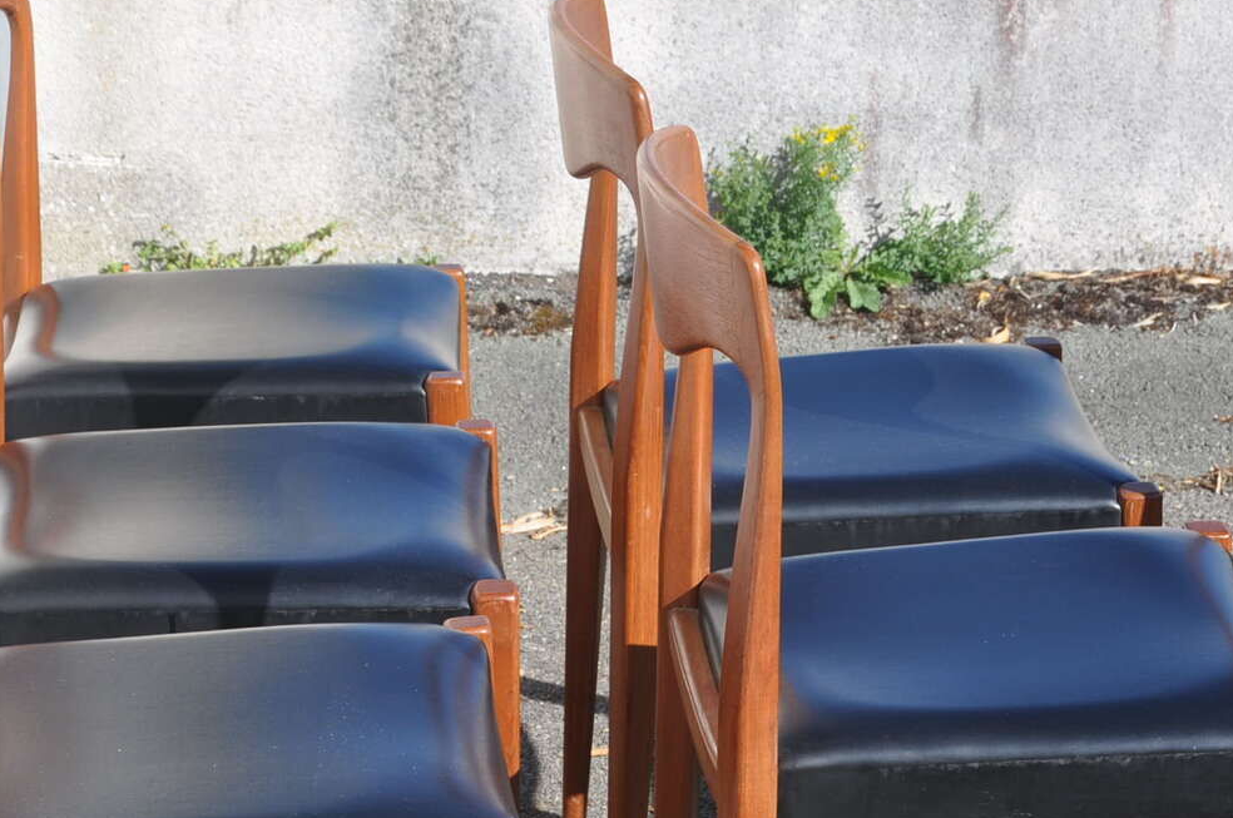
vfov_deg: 11.2
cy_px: 663
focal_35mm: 122
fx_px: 4172
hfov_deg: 16.8
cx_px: 788
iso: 200
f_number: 9
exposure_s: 1/320
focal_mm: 40
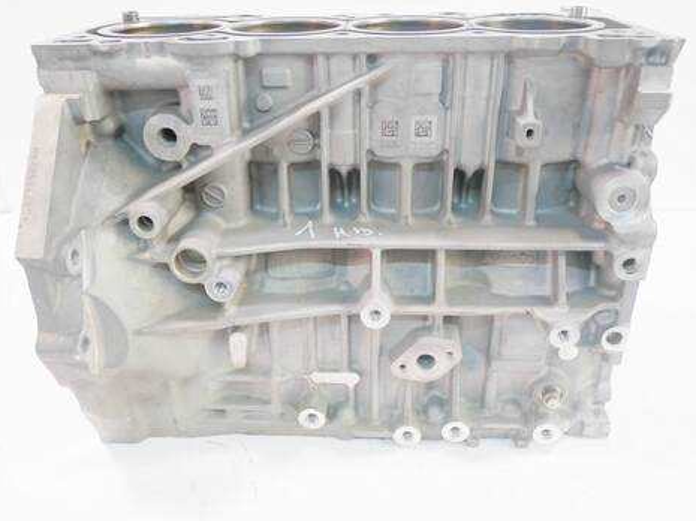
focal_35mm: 31
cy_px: 265
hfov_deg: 58.4
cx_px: 343
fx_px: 623
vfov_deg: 45.4
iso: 640
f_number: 3.8
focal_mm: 15
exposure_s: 1/60
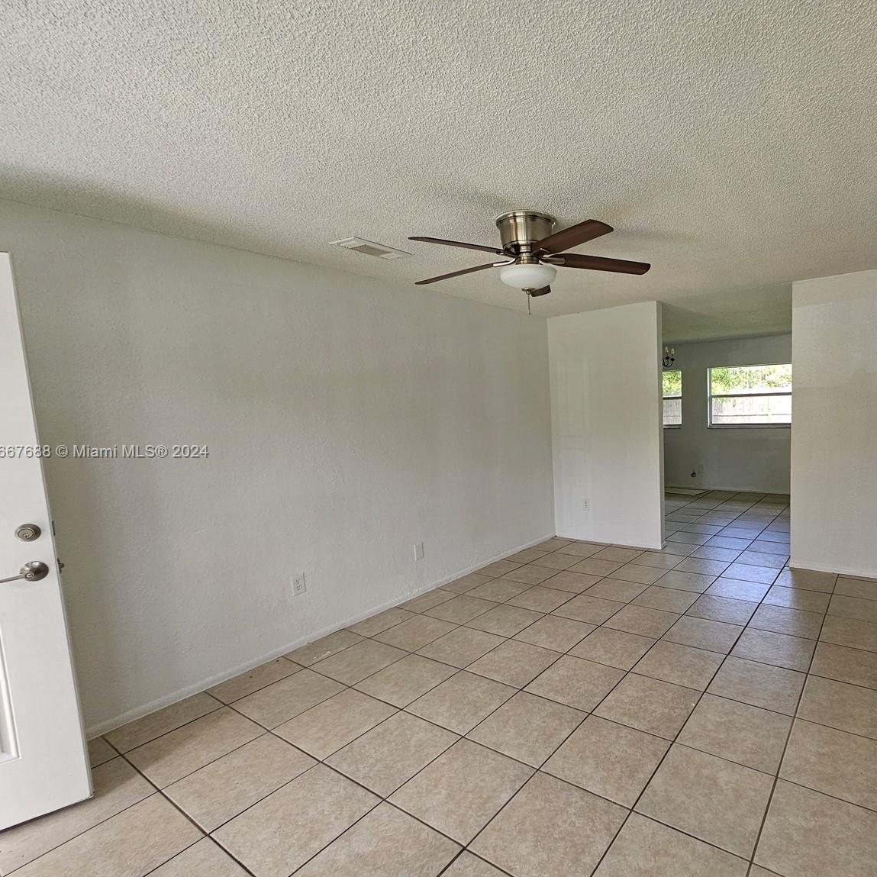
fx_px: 459
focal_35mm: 16
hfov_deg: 84.8
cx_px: 575
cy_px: 453
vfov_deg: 87.4
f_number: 2.2
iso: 80
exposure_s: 1/120
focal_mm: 2.2
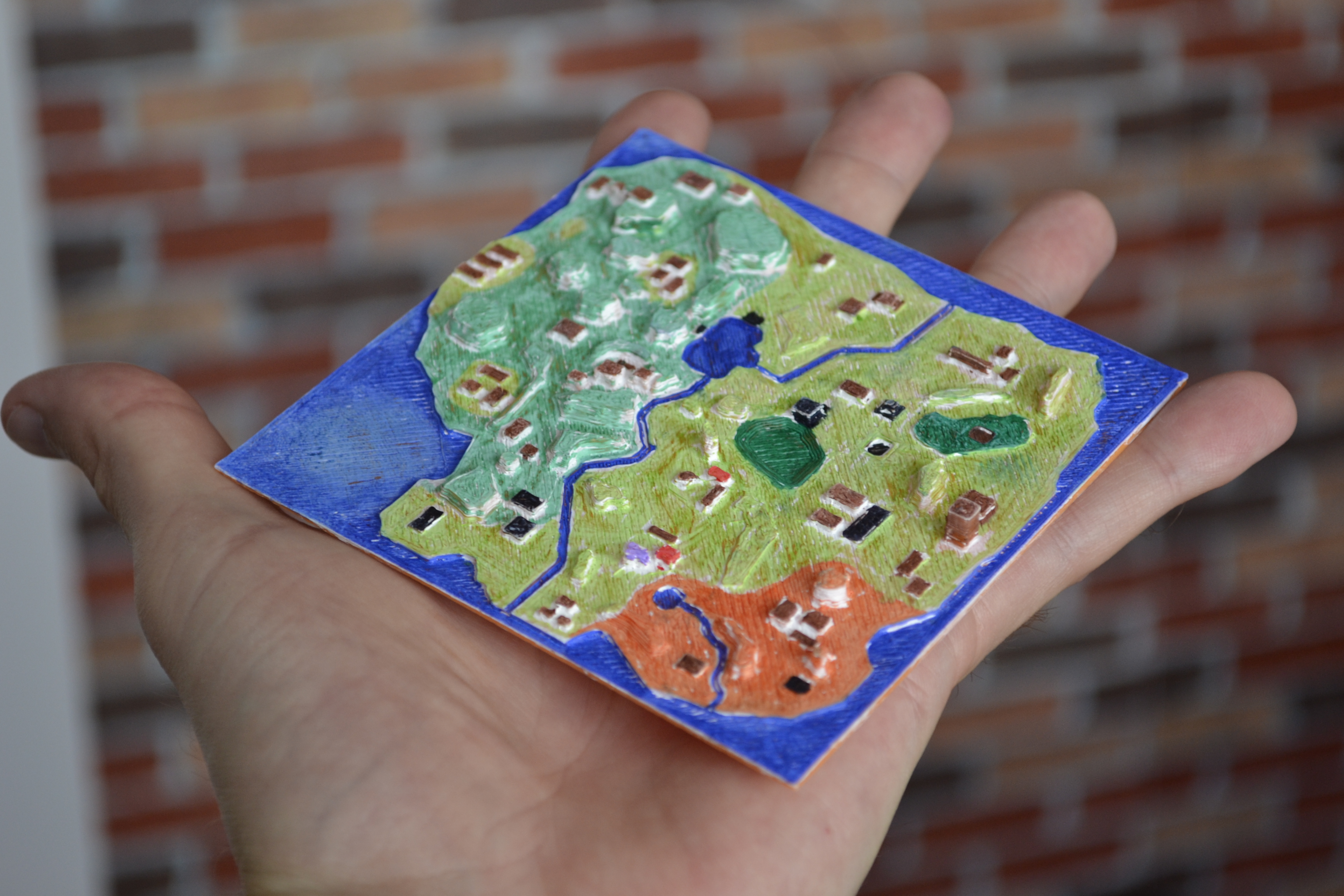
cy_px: 448
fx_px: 3080
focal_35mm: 82
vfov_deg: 16.6
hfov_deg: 24.6
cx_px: 672
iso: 400
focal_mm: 55
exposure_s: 1/80
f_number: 5.6
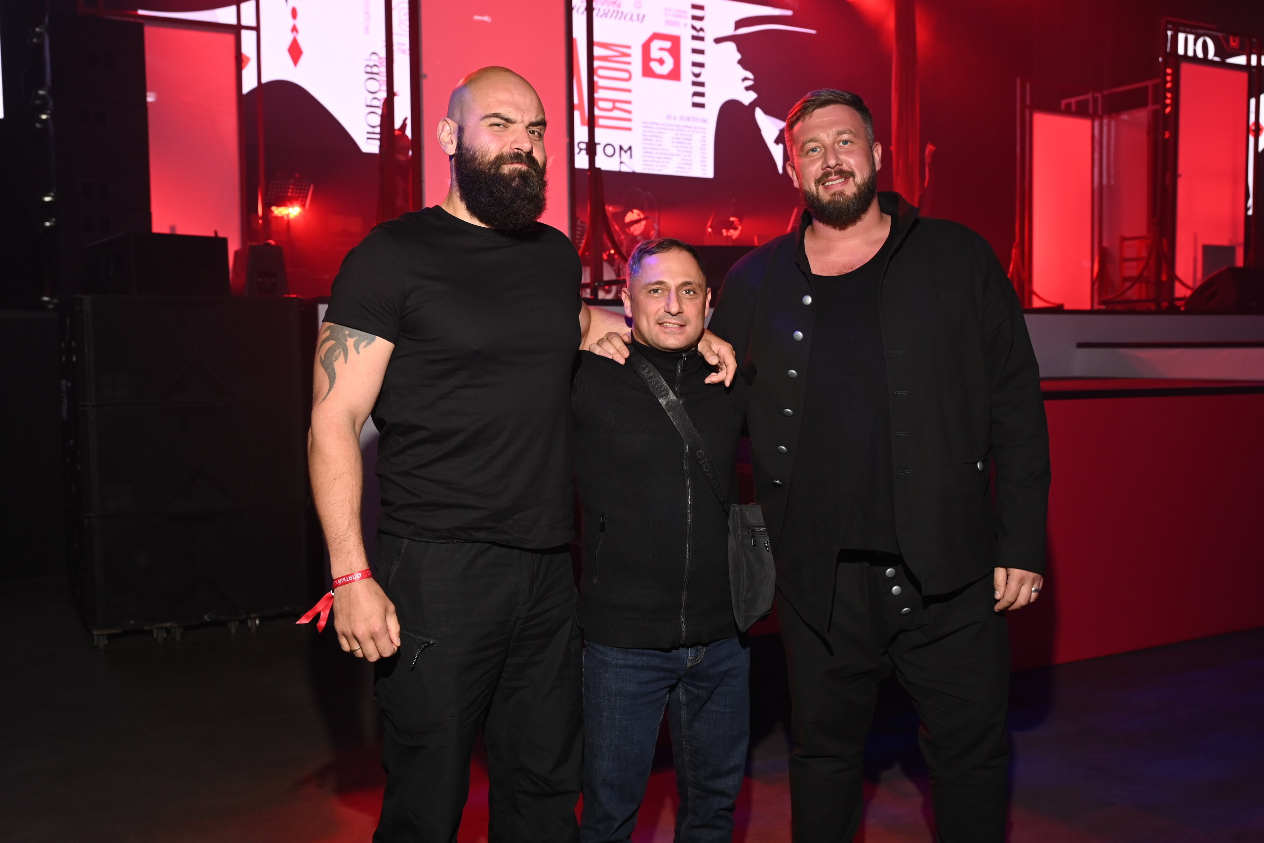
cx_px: 632
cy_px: 422
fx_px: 1229
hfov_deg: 54.4
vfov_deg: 37.9
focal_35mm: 35
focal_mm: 35
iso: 1250
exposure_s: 1/125
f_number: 5
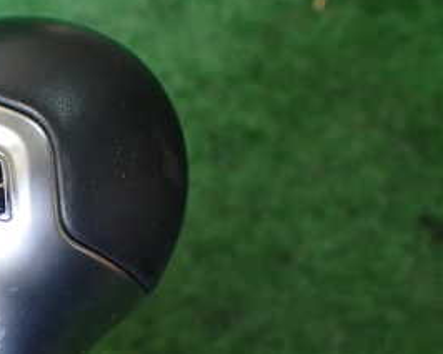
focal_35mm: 66
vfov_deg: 23.0
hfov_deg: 26.7
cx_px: -28
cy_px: 246
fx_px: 866
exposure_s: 1/125
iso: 400
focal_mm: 5.4
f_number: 2.3
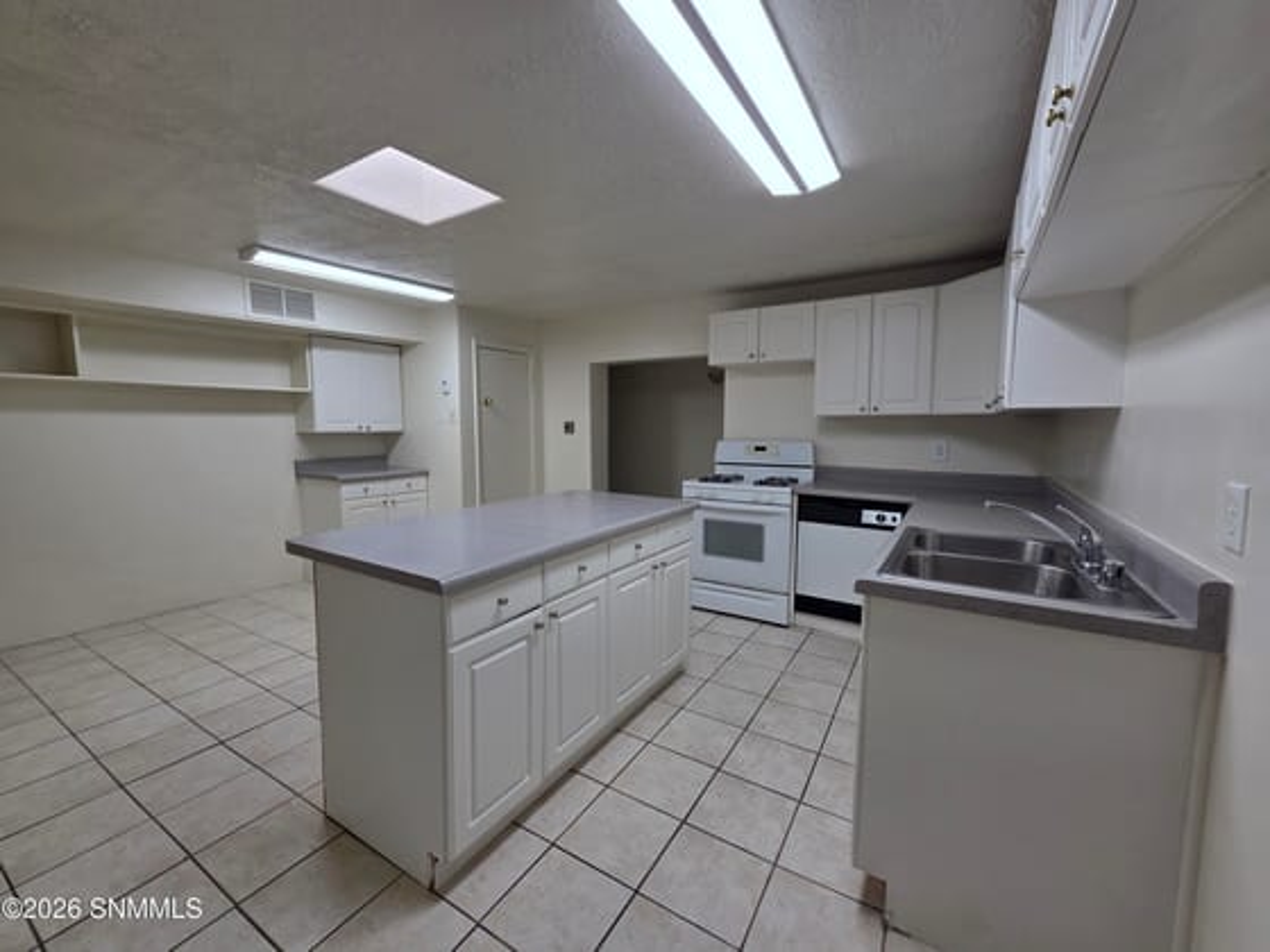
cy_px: 476
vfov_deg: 89.9
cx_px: 635
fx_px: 477
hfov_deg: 106.2
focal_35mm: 13
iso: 50
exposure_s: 1/136
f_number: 2.2
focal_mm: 2.2
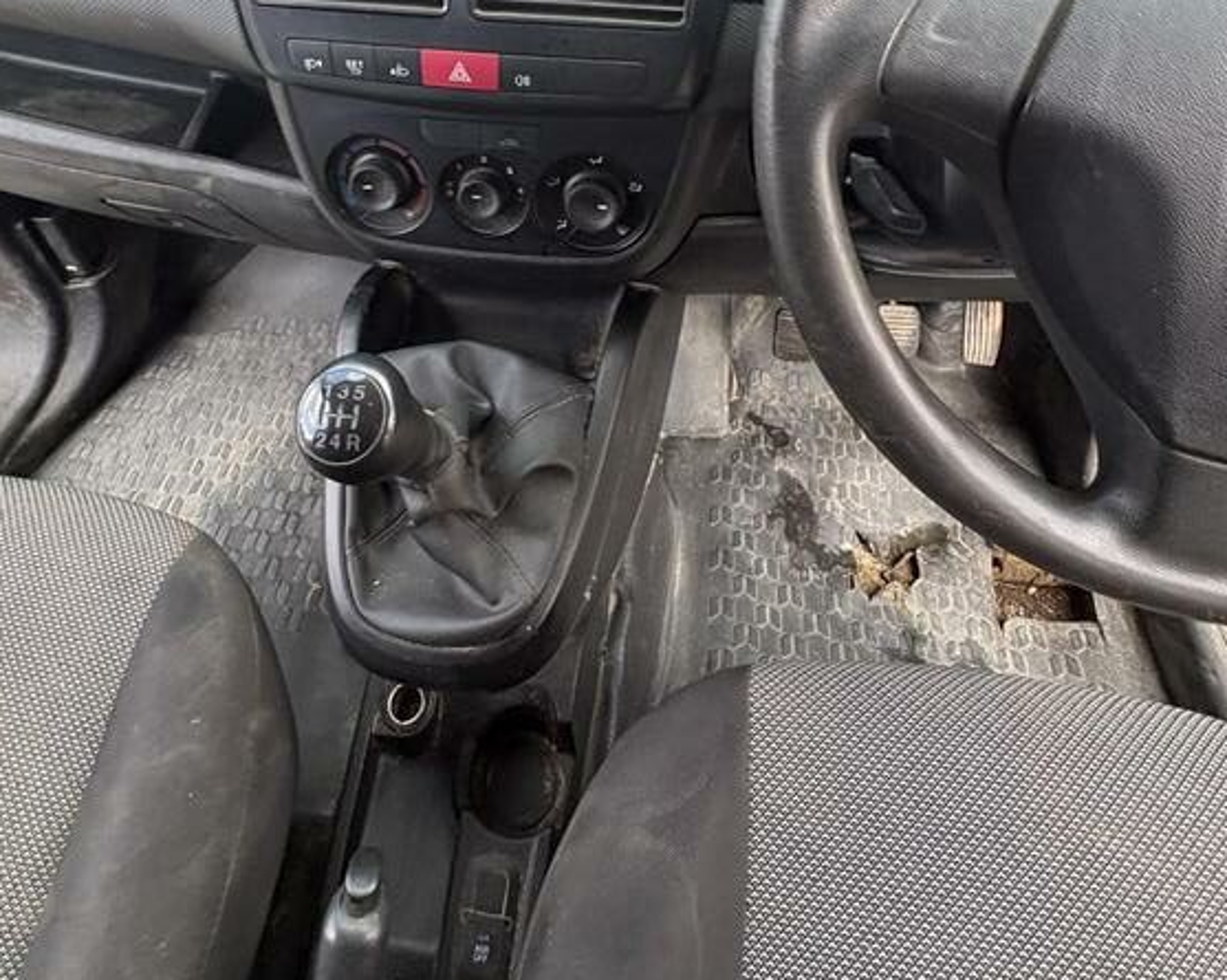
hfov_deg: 74.9
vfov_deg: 59.2
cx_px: 557
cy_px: 227
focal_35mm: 22
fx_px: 798
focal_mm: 2.22
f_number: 2.2
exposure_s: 1/99
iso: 125
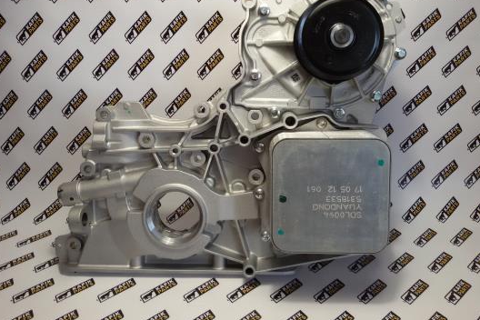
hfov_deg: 57.2
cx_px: 240
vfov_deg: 39.9
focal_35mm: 33
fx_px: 440
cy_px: 142
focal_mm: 2.93
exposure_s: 1/33
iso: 50
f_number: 2.4
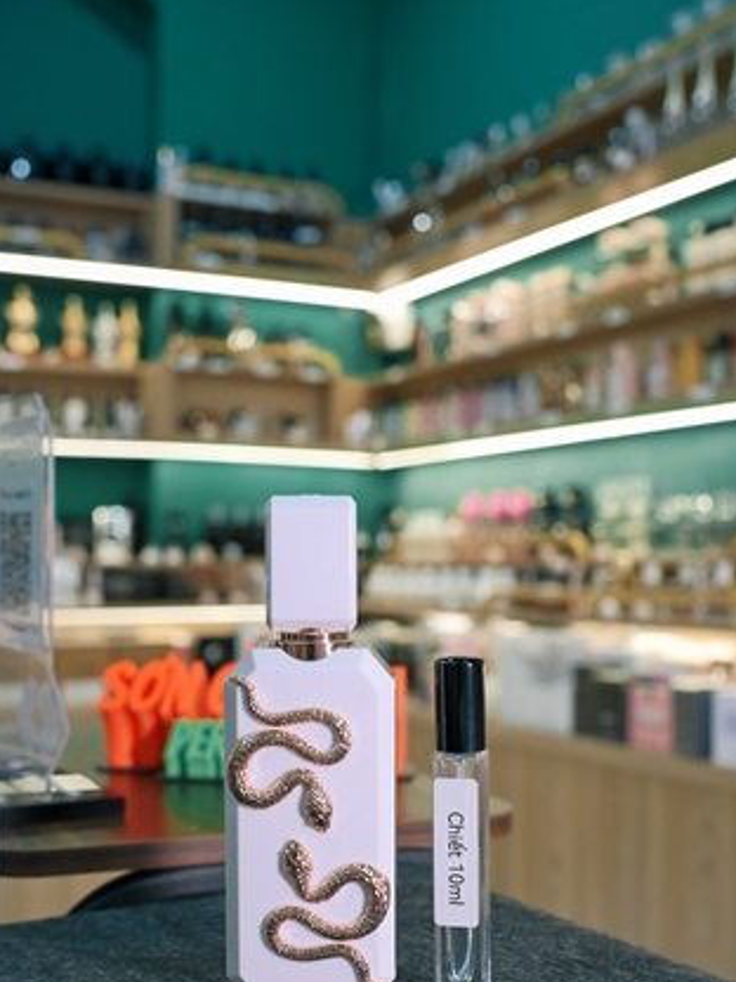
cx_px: 370
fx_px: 1178
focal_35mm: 42
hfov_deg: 34.7
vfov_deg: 45.1
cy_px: 562
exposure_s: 1/125
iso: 1600
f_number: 3.2
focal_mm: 25
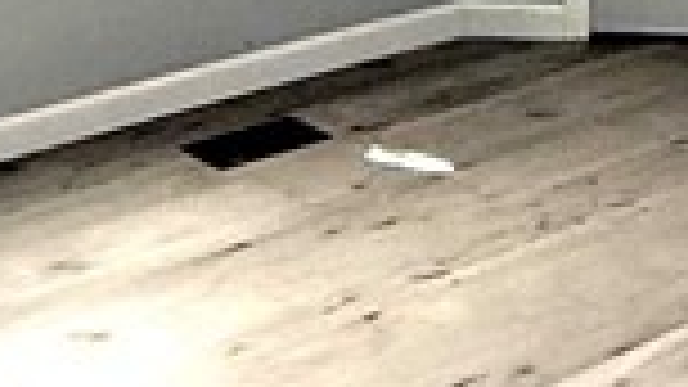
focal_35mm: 102
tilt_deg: -4.4
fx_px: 1860
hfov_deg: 20.8
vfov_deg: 10.8
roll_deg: -0.7
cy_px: -392
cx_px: 166
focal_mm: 2.22
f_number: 2.2
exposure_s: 1/99
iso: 160
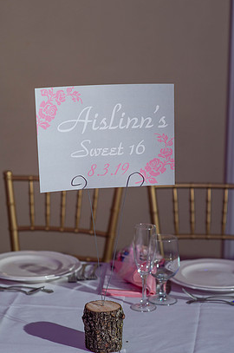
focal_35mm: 94
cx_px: 123
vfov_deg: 21.7
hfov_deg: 14.5
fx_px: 920
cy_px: 189
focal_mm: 85
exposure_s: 1/200
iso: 250
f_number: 4
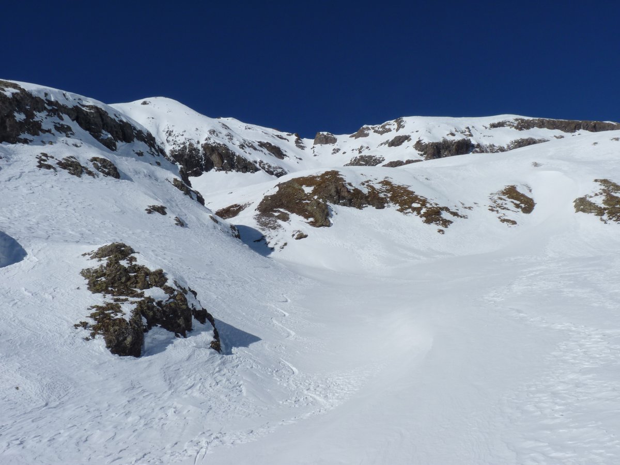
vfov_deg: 37.7
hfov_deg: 49.0
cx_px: 310
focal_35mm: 38
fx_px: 681
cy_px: 232
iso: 80
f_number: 8
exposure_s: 1/640
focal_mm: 6.8
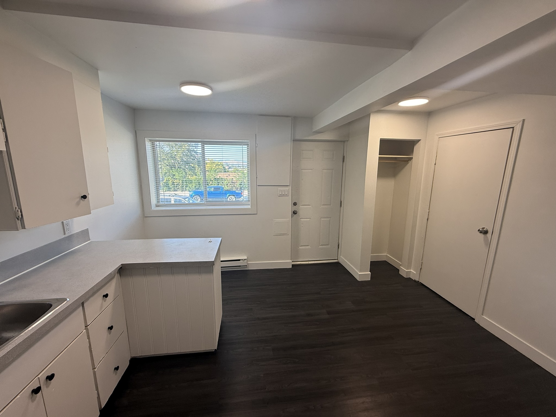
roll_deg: -1.1
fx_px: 225
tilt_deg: -9.8
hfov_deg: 102.1
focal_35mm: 14
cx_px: 278
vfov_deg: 85.7
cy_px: 208
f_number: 2.2
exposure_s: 1/99
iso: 64
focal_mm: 2.22
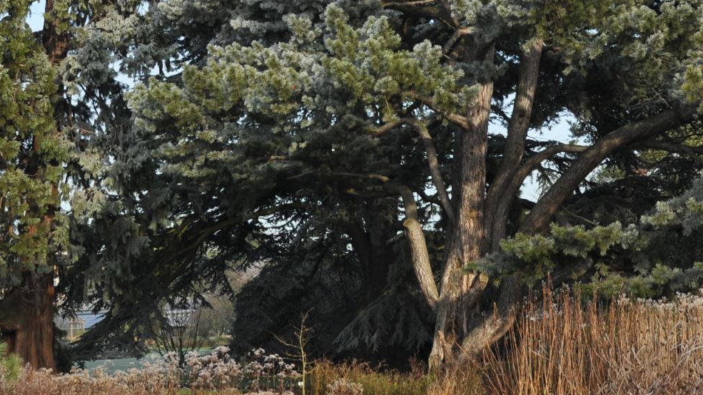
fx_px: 1640
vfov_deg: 13.6
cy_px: 2
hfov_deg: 24.2
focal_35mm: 88
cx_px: 396
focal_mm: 26
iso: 200
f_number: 9
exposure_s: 1/250
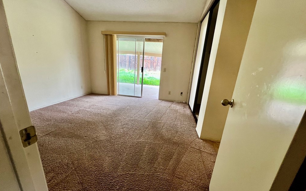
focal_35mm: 14
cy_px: 105
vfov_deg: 78.4
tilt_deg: -18.2
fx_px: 117
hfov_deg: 105.3
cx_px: 154
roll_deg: -4.1
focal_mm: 1.57
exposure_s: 1/60
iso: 160
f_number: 1.8
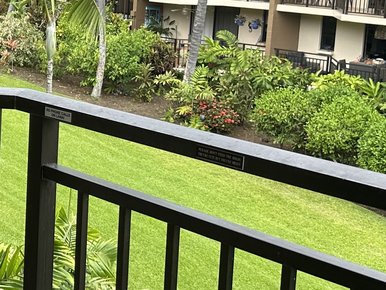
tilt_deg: -10.1
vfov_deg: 17.3
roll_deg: -1.3
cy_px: 94
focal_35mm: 85
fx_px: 948
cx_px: -67
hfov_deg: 21.5
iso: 80
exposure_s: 1/797
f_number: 1.78
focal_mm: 6.86
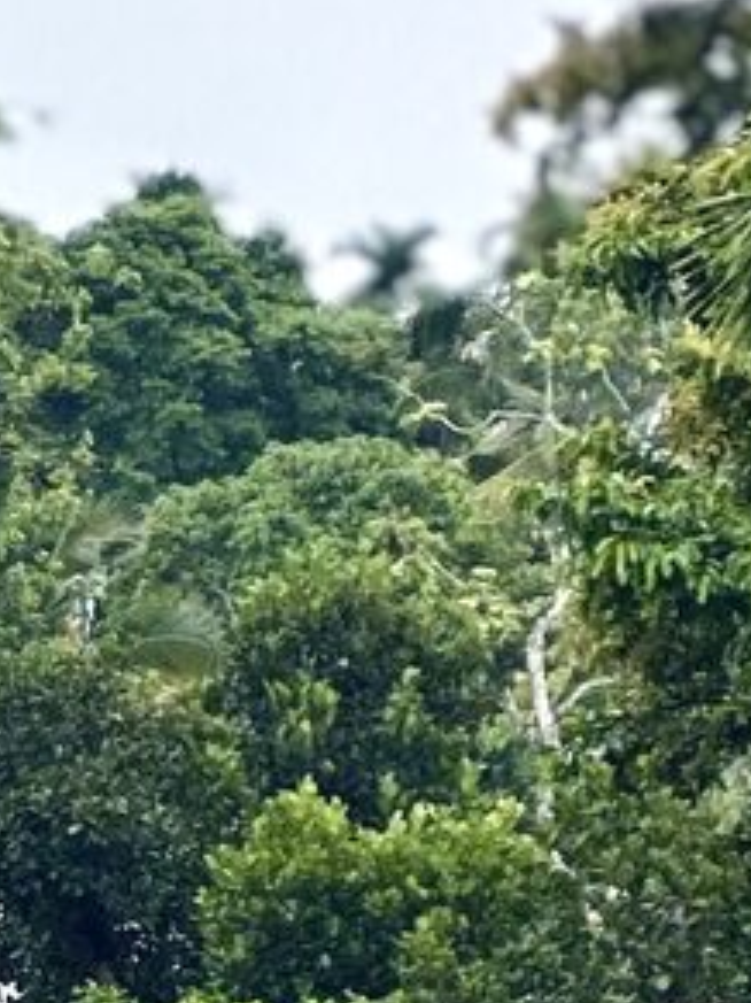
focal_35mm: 508
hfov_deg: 2.9
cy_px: 2144
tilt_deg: +2.9
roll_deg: -3.2
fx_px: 14706
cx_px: -627
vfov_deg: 3.9
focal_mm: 9
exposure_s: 1/121
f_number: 2.8
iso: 25
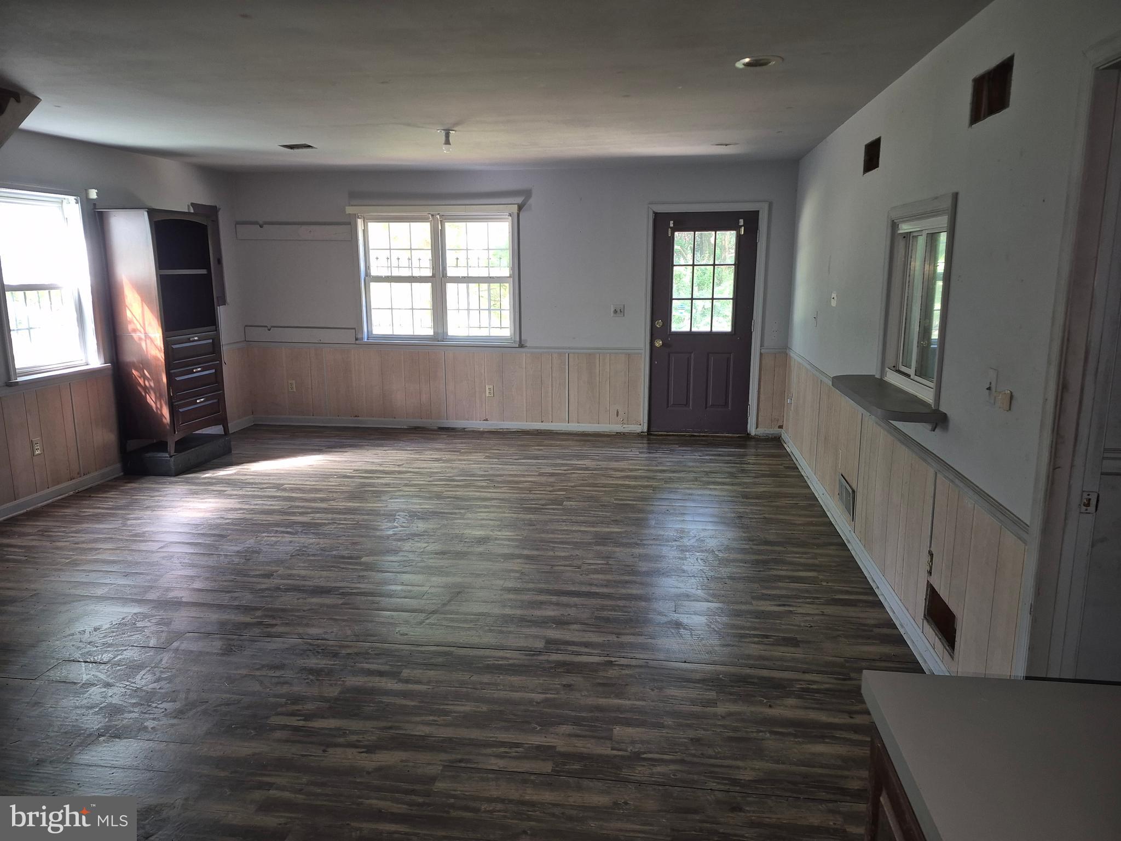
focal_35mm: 23
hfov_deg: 73.9
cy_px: 420
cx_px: 560
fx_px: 745
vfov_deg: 58.9
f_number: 1.8
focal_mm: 5.4
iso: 160
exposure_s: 1/24
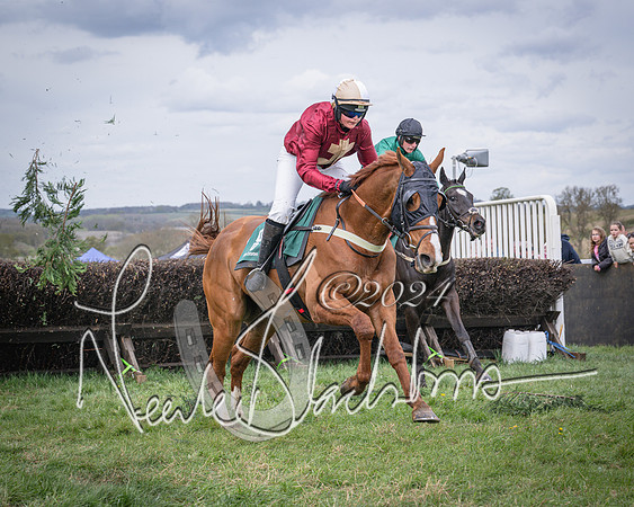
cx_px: 362
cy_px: 243
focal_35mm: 91
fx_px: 1715
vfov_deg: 16.8
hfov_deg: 20.9
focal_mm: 70
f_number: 5
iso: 400
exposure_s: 1/800
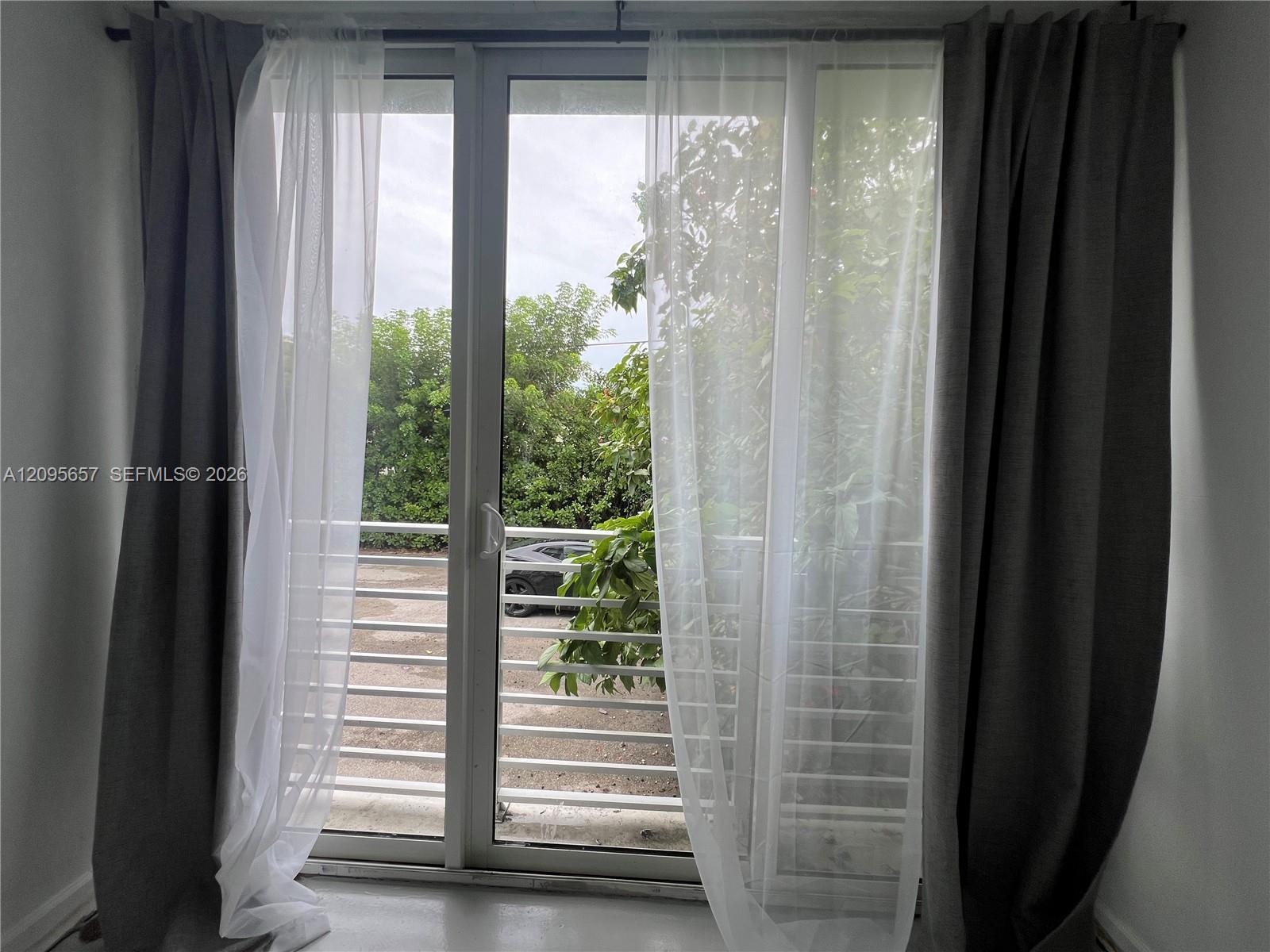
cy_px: 476
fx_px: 477
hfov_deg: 106.2
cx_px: 635
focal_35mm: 13
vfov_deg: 89.9
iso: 32
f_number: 1.8
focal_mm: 1.57
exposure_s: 1/112
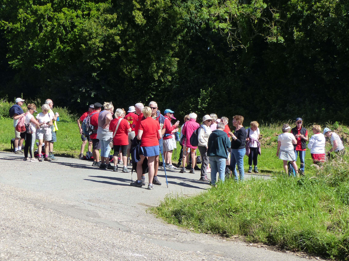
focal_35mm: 72
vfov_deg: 20.4
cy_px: 132
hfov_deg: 27.0
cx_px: 141
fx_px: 726
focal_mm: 10.5
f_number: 4
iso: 160
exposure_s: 1/640
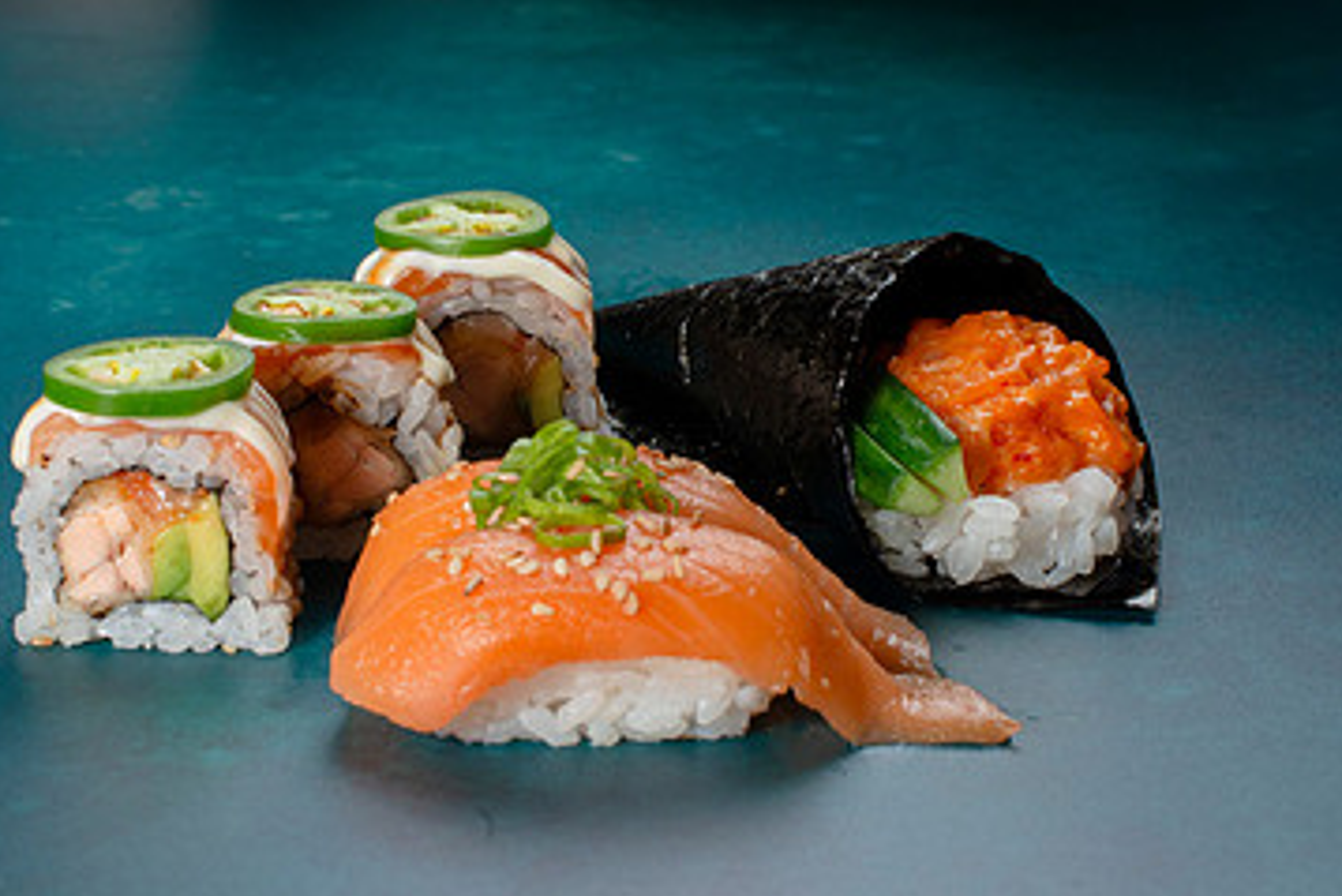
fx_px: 3021
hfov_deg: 25.0
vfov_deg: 16.9
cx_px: 630
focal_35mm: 81
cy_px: 512
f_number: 11
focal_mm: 50
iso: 250
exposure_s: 1/80
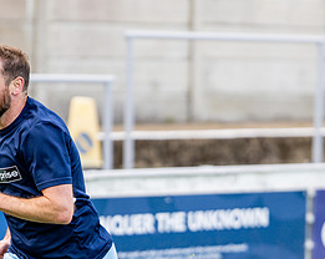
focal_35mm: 280
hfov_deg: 6.9
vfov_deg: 5.5
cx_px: 202
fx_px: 2689
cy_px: 266
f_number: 1.4
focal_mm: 85
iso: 100
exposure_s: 1/1250
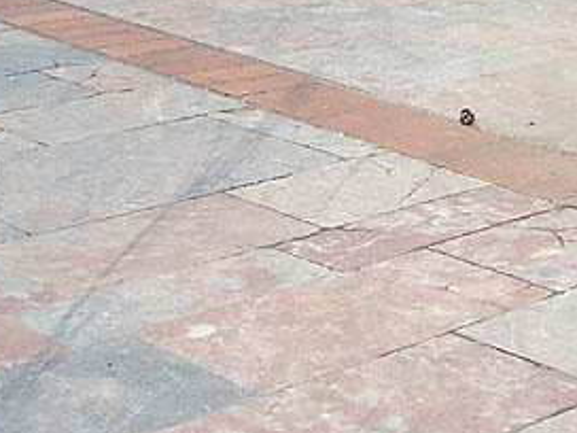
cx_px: 378
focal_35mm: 103
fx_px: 1717
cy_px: -172
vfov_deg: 13.7
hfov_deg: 19.0
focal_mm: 5.8
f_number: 2.6
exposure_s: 1/200
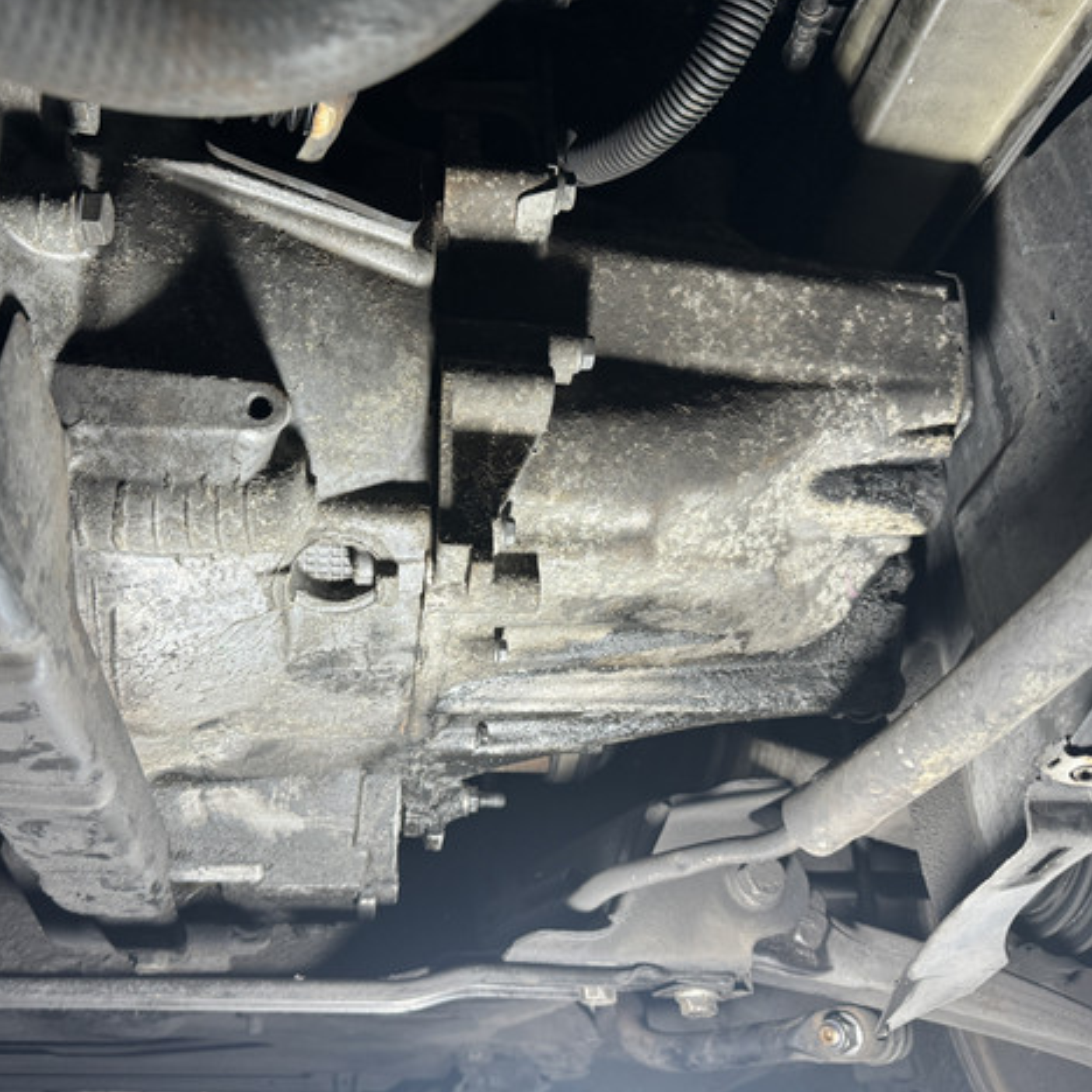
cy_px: 551
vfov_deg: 55.6
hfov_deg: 55.2
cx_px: 441
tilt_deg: +32.8
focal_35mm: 29
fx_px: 1035
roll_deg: -1.1
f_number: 1.78
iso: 200
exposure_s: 1/100
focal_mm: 6.76
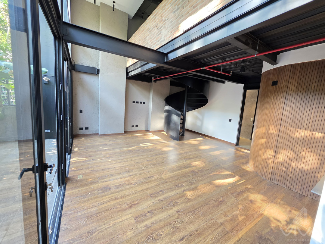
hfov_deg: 106.2
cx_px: 162
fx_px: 122
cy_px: 122
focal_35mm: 13
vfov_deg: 89.9
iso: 320
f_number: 1.9
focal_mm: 2.2
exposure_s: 1/60
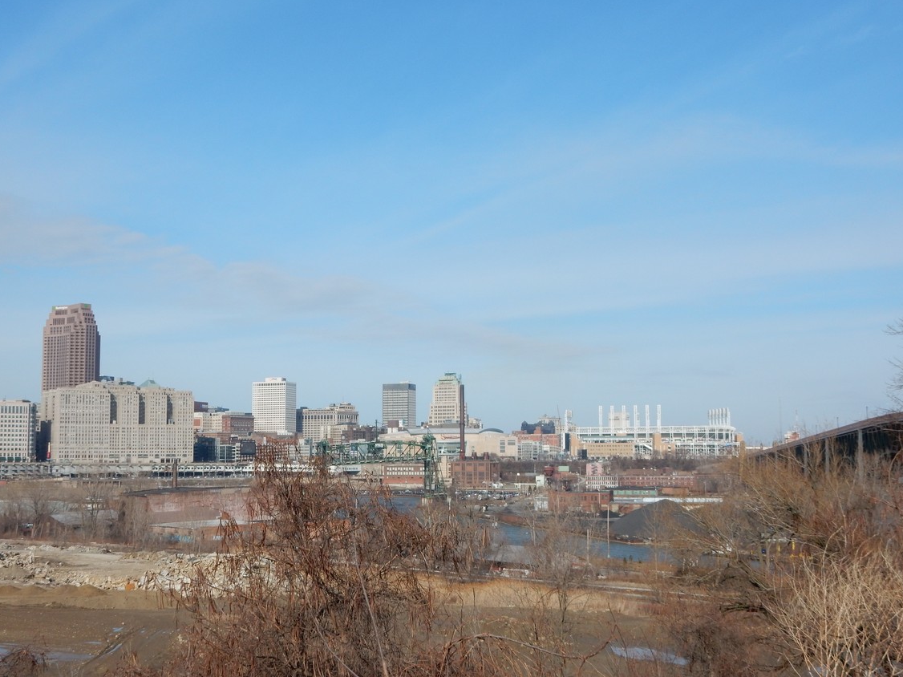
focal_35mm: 44
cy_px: 343
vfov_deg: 32.9
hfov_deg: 43.0
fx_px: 1148
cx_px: 456
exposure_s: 1/1250
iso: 125
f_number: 4.2
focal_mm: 7.6
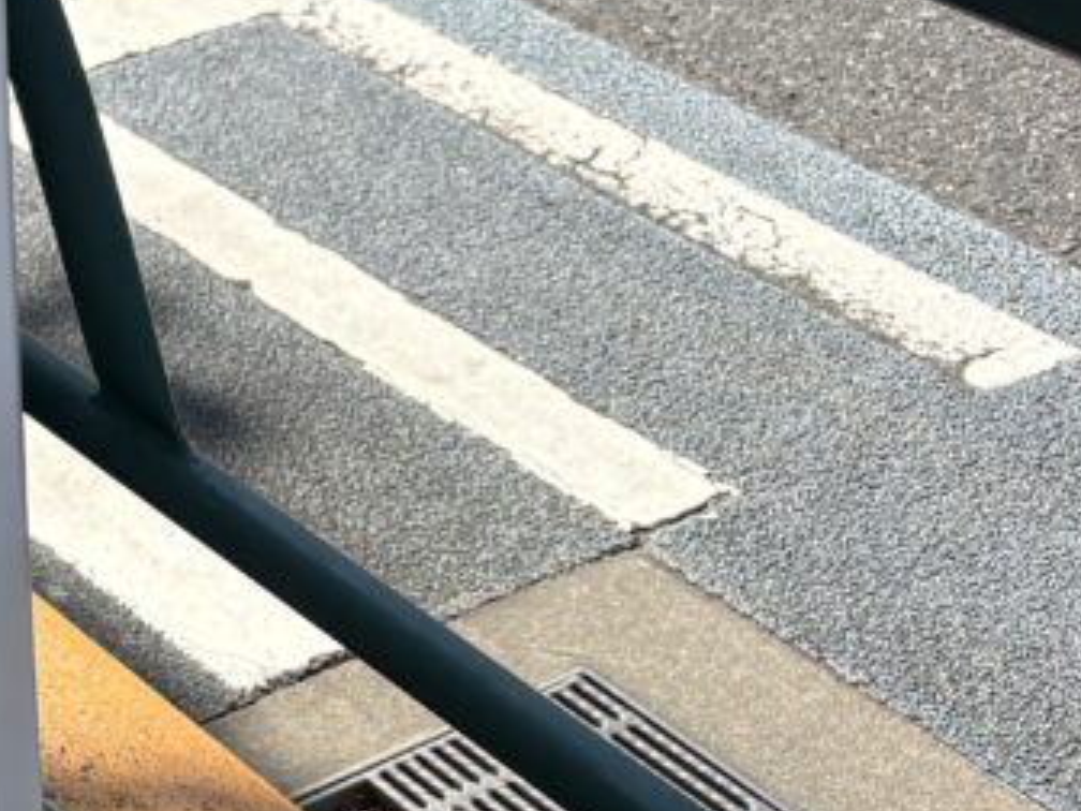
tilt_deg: -31.2
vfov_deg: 14.9
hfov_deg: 17.0
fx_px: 3092
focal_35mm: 99
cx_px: -740
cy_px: 364
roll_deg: +3.4
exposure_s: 1/1848
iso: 50
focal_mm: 5.96
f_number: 1.6
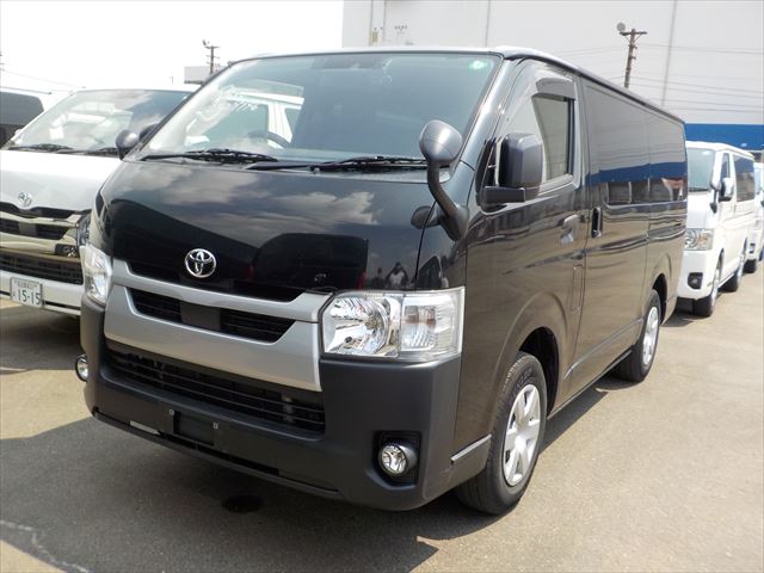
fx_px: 662
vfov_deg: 46.8
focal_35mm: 30
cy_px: 286
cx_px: 382
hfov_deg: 60.0
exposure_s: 1/640
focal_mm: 4.1
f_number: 3.3
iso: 125
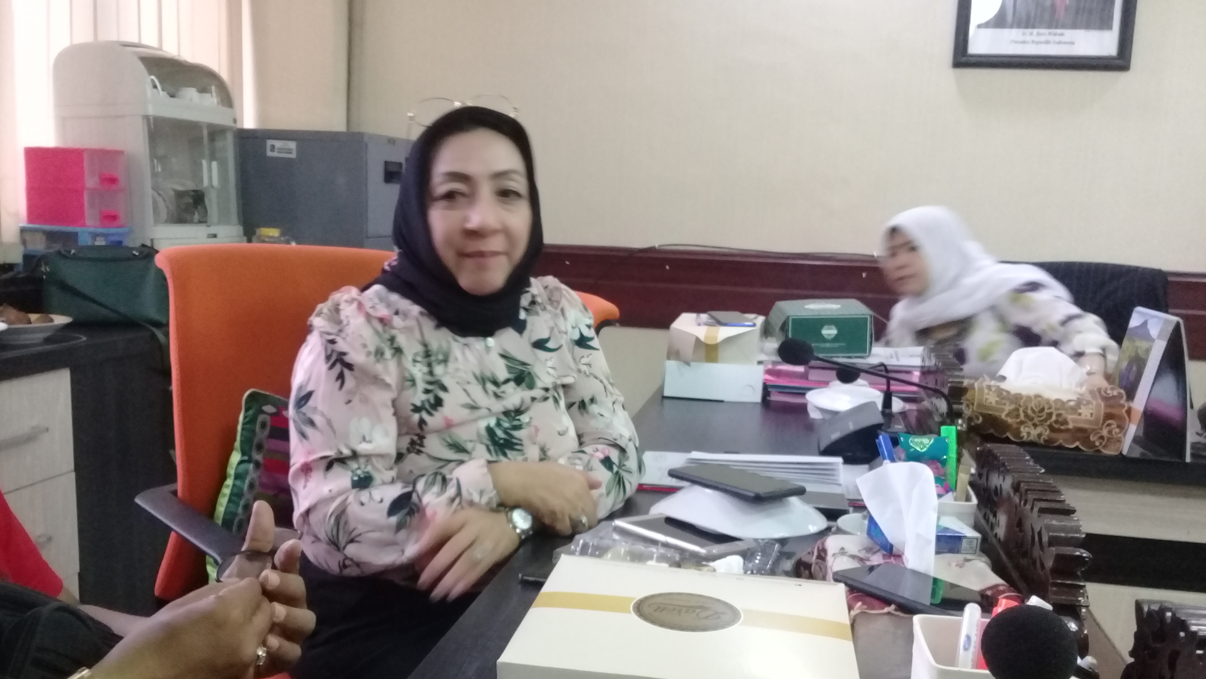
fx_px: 1087
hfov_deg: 58.0
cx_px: 606
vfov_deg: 34.6
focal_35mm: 34
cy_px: 402
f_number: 2.2
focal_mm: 3.3
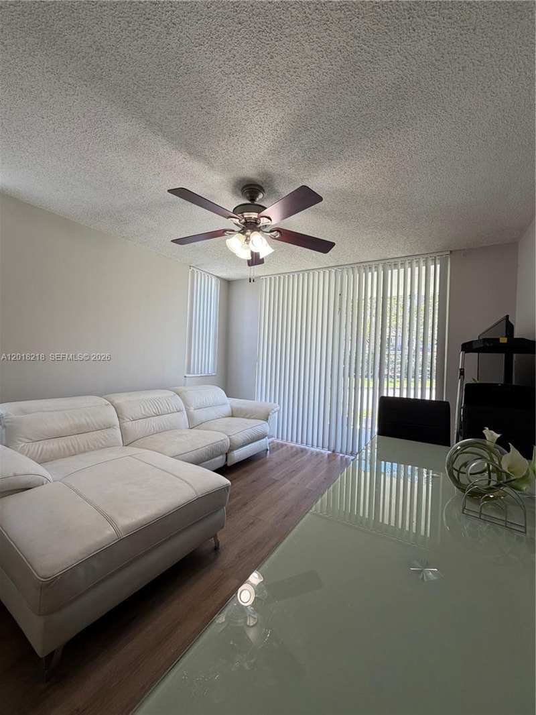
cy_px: 358
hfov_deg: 85.7
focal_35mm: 14
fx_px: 289
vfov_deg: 102.1
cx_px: 268
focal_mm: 2.22
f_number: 2.2
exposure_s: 1/120
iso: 125
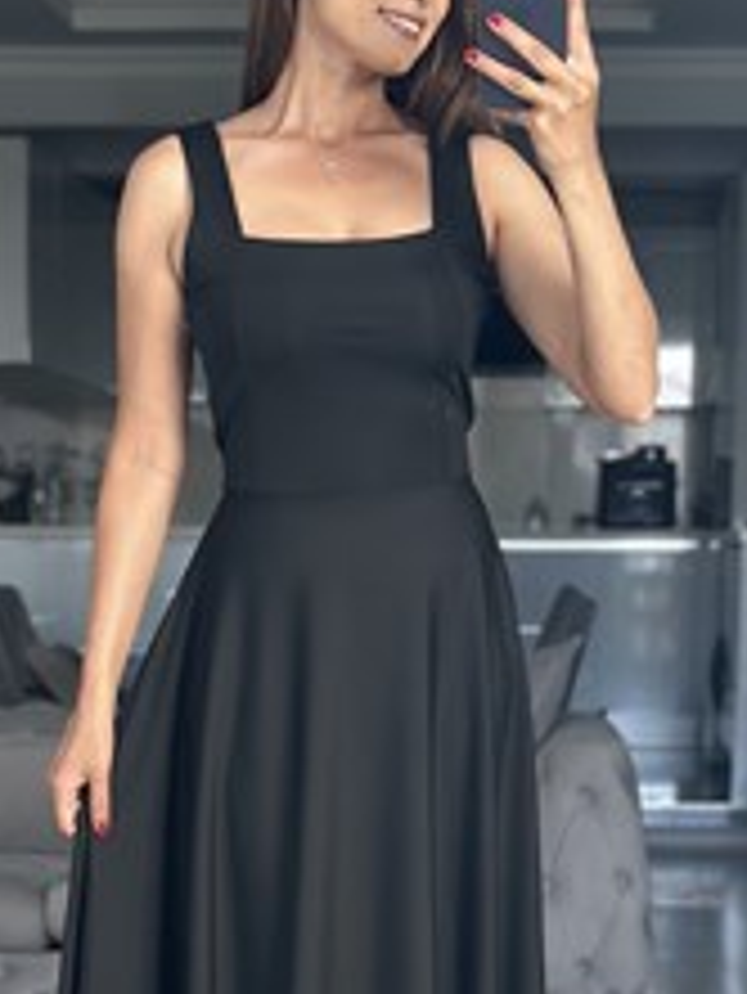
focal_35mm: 110
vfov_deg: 17.8
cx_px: 238
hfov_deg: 13.4
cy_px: 742
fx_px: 3162
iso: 125
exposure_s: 1/112
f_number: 1.78
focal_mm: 6.86
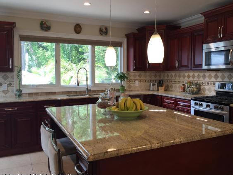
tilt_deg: -3.7
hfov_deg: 55.1
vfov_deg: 43.0
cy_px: 85
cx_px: 132
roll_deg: -1.2
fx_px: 222
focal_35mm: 33
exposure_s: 1/60
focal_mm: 4.15
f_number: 2.2
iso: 32
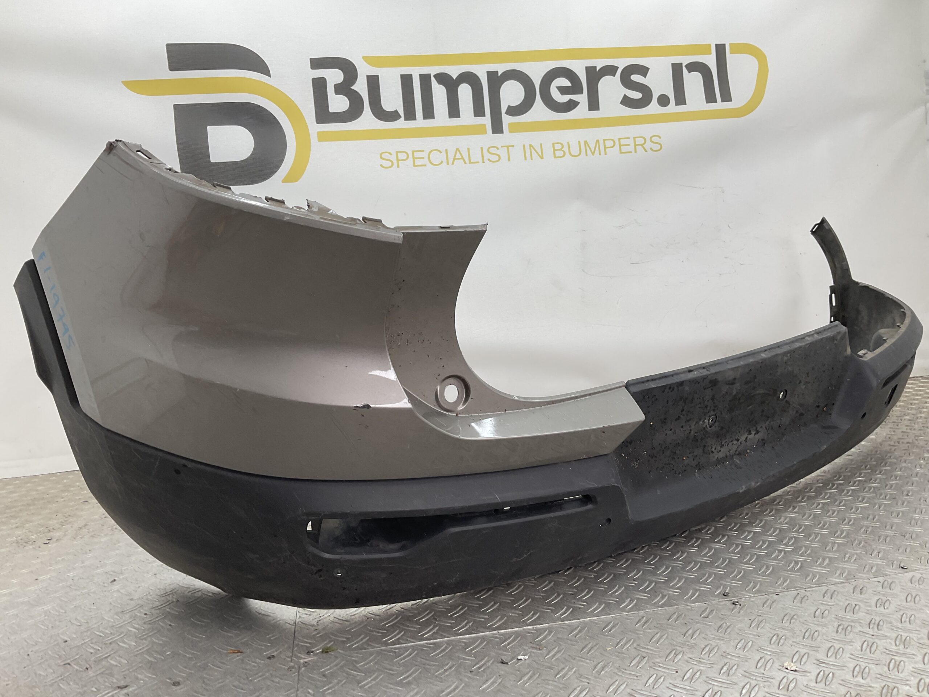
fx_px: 778
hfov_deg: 61.7
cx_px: 464
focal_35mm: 29
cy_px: 348
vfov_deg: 48.2
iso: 25
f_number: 1.8
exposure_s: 1/120
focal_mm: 3
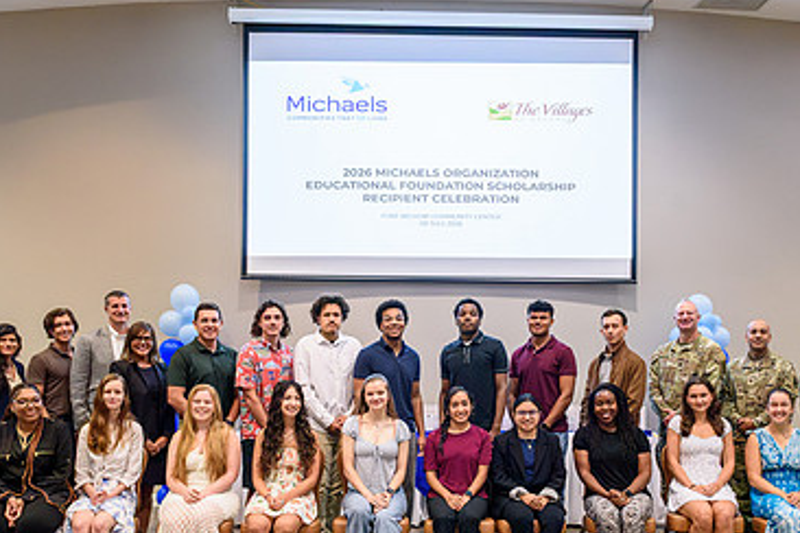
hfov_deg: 50.6
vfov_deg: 34.7
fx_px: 844
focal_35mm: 38
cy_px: 364
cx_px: 437
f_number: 5
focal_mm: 24
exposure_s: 1/160
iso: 3200
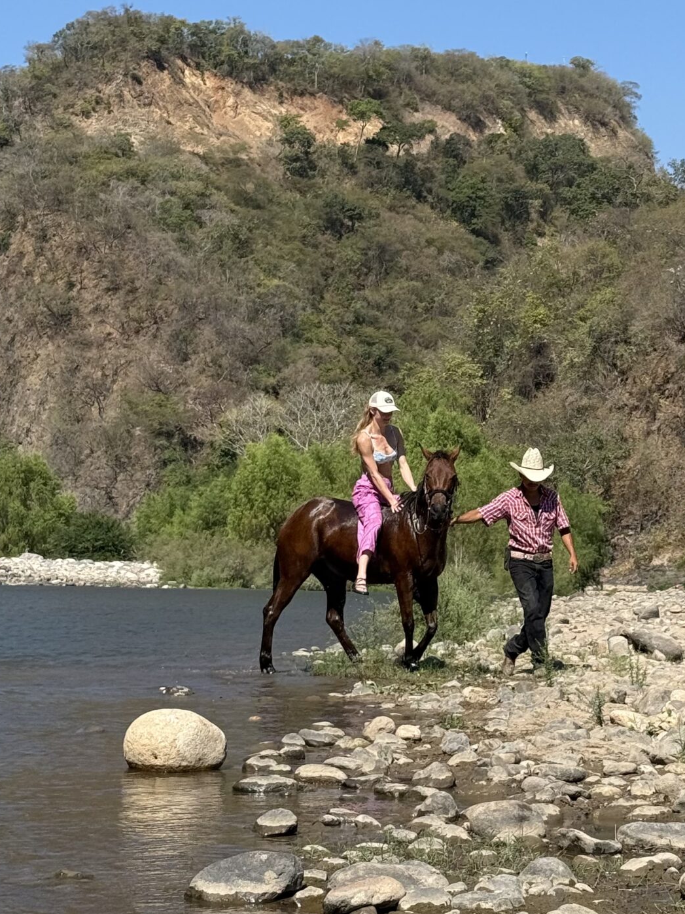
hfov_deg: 16.7
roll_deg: -1.5
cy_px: 408
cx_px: 451
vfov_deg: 22.2
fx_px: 2322
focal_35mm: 88
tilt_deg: +2.9
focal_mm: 6.76
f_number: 1.78
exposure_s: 1/4587
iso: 64
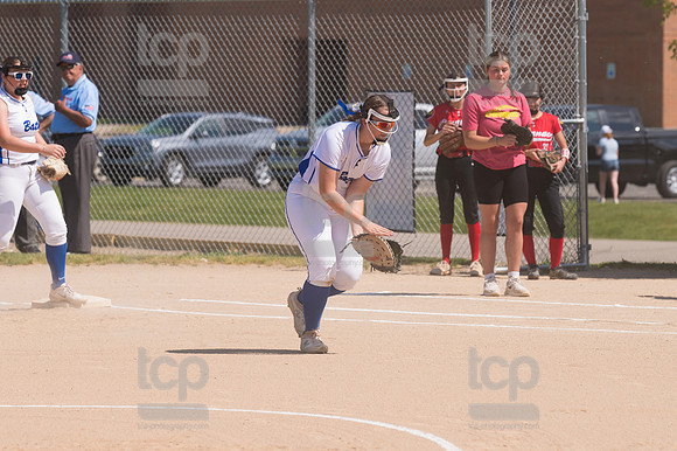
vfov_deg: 5.2
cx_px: 338
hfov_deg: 7.9
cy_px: 226
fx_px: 4924
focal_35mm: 262
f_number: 5.6
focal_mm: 175
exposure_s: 1/1600
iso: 250
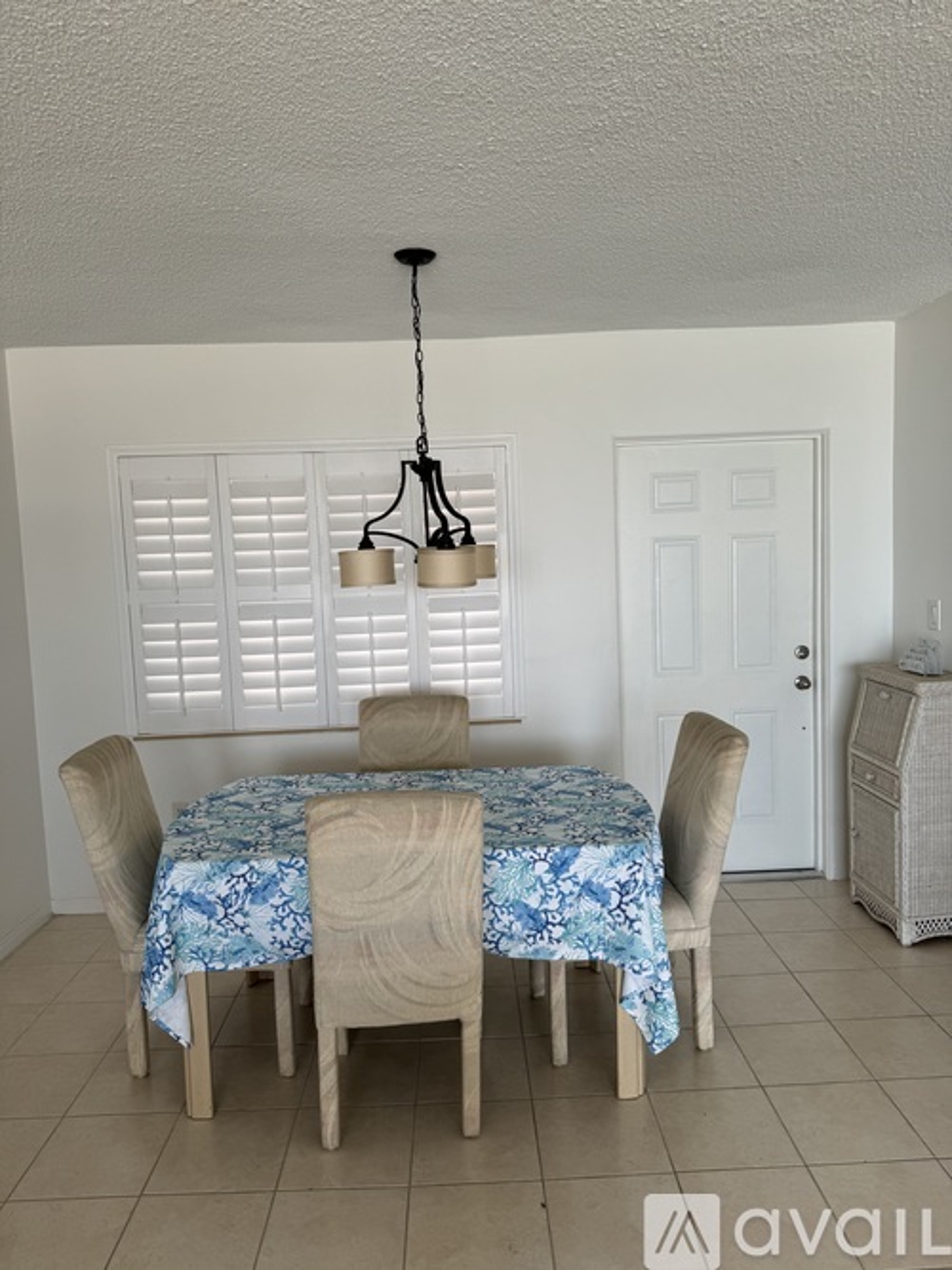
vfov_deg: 71.6
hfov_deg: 56.8
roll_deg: +2.2
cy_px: 635
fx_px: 880
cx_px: 476
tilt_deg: -5.7
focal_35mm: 24
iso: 64
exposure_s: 1/184
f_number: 1.78
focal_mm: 6.86
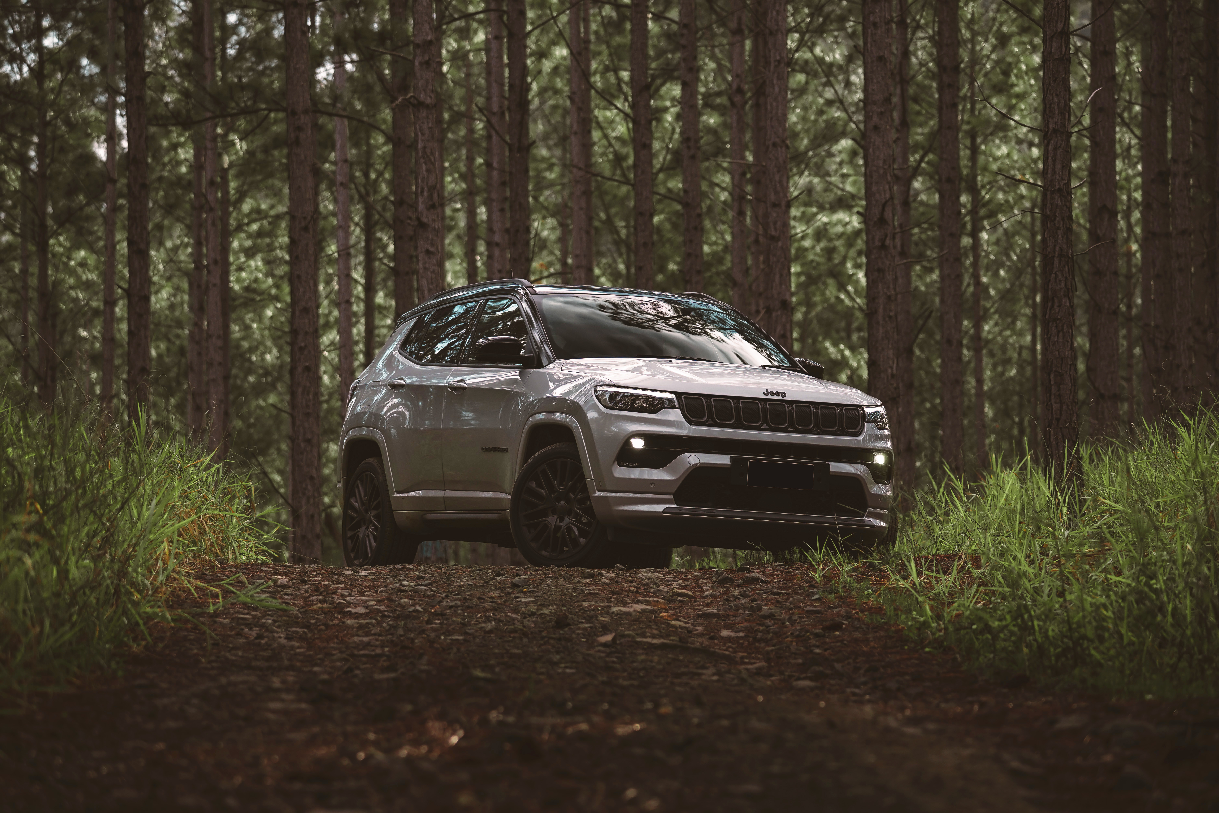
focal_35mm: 176
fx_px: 5973
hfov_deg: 11.7
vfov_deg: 7.8
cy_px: 406
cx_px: 610
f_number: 5.6
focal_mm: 176.4
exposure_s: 1/200
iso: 800
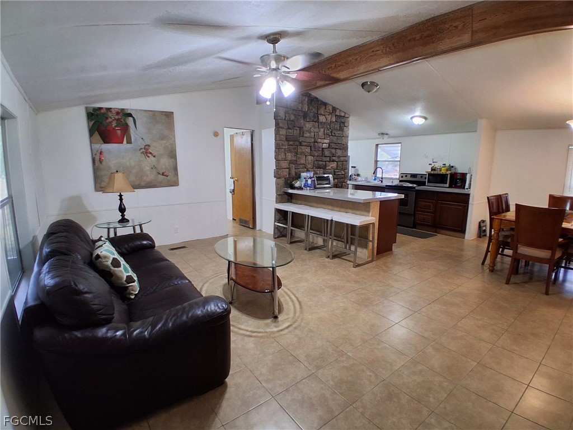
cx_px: 286
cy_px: 215
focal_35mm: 17
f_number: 2.2
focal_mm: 1.4
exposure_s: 1/40
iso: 160
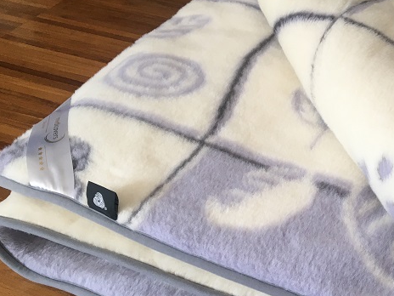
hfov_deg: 36.7
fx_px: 569
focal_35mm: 50
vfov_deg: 29.0
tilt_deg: -40.9
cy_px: 189
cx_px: 324
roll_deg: -3.0
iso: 40
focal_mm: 4.15
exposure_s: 1/33
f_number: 2.2
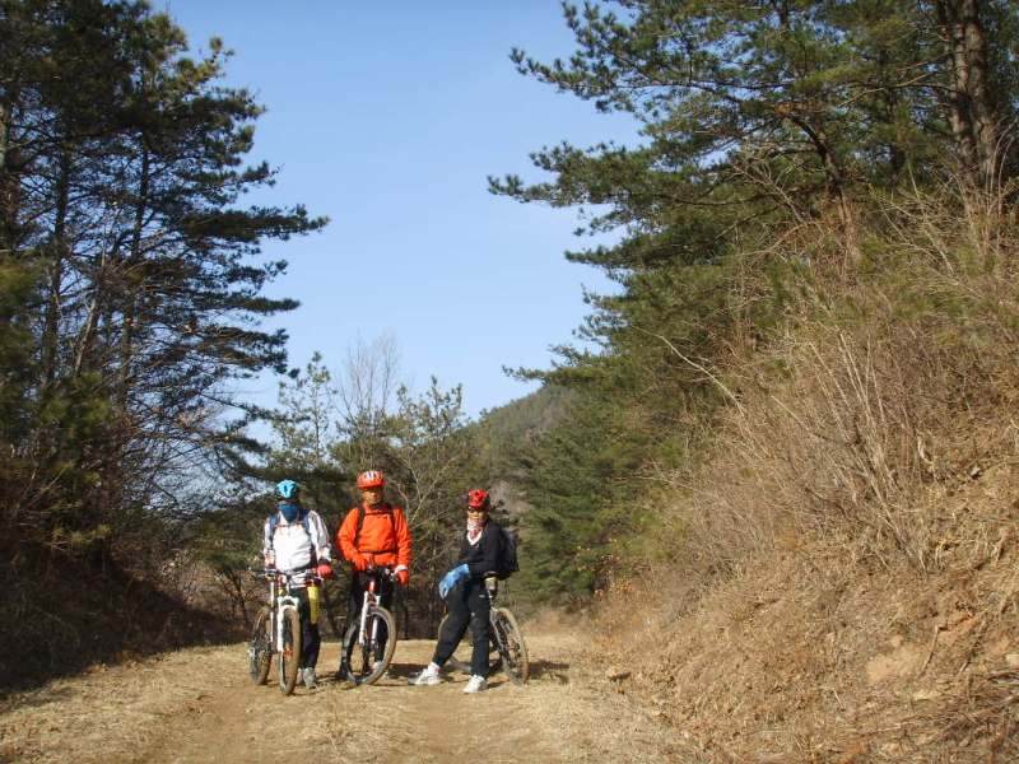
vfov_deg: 36.8
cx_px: 510
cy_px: 382
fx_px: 1148
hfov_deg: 47.9
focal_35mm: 39
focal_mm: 6.6
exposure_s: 1/180
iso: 50
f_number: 6.3
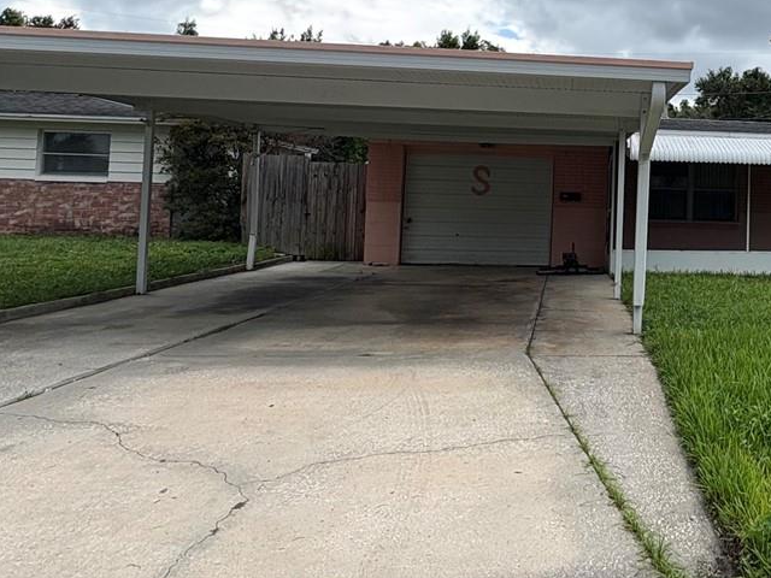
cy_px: 175
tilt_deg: +3.6
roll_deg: -0.8
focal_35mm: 35
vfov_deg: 40.0
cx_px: 671
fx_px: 780
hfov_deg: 48.0
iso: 50
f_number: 2.2
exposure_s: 1/1006
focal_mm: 2.22
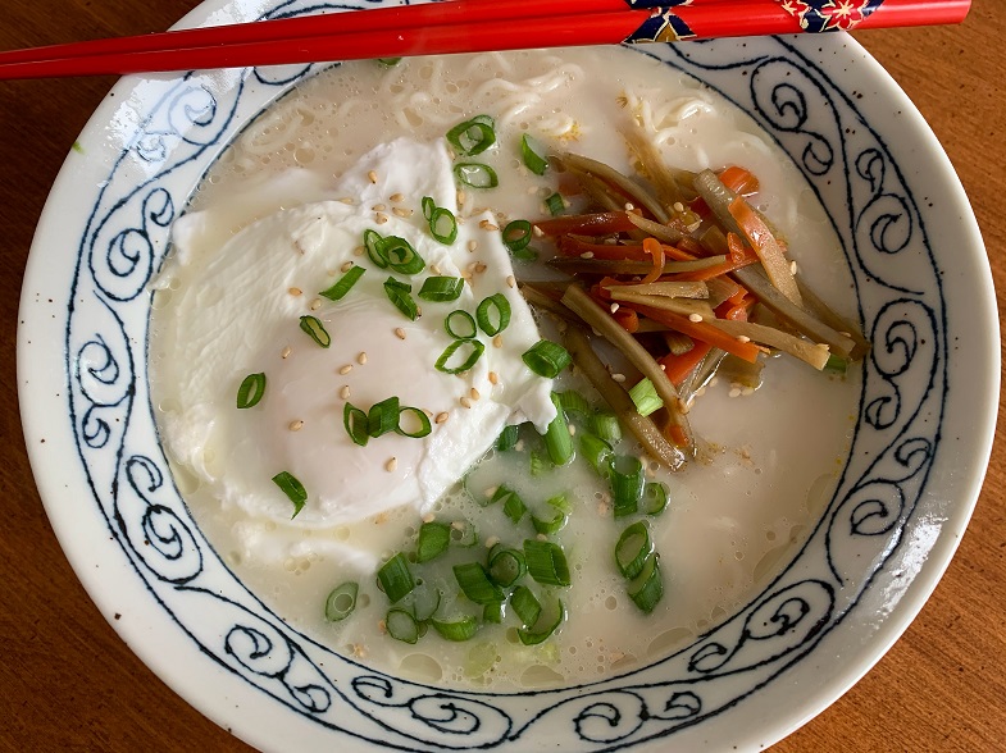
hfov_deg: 67.3
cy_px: 376
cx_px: 503
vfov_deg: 53.0
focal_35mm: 26
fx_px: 755
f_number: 1.8
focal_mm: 4.25
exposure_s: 1/121
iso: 50
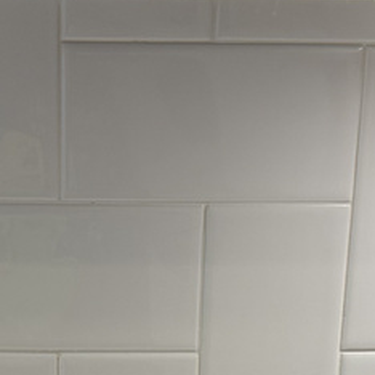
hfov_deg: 14.0
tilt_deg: -23.8
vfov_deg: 12.8
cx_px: 107
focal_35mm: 124
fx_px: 1520
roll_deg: +0.1
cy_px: 668
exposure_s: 1/120
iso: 100
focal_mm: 6.76
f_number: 1.78
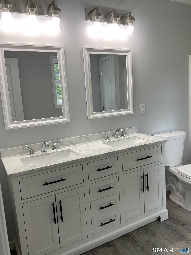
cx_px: 96
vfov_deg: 61.7
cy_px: 128
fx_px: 213
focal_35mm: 29
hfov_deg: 48.2
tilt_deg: -10.6
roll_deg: +2.6
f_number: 1.8
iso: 40
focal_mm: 3
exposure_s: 1/120
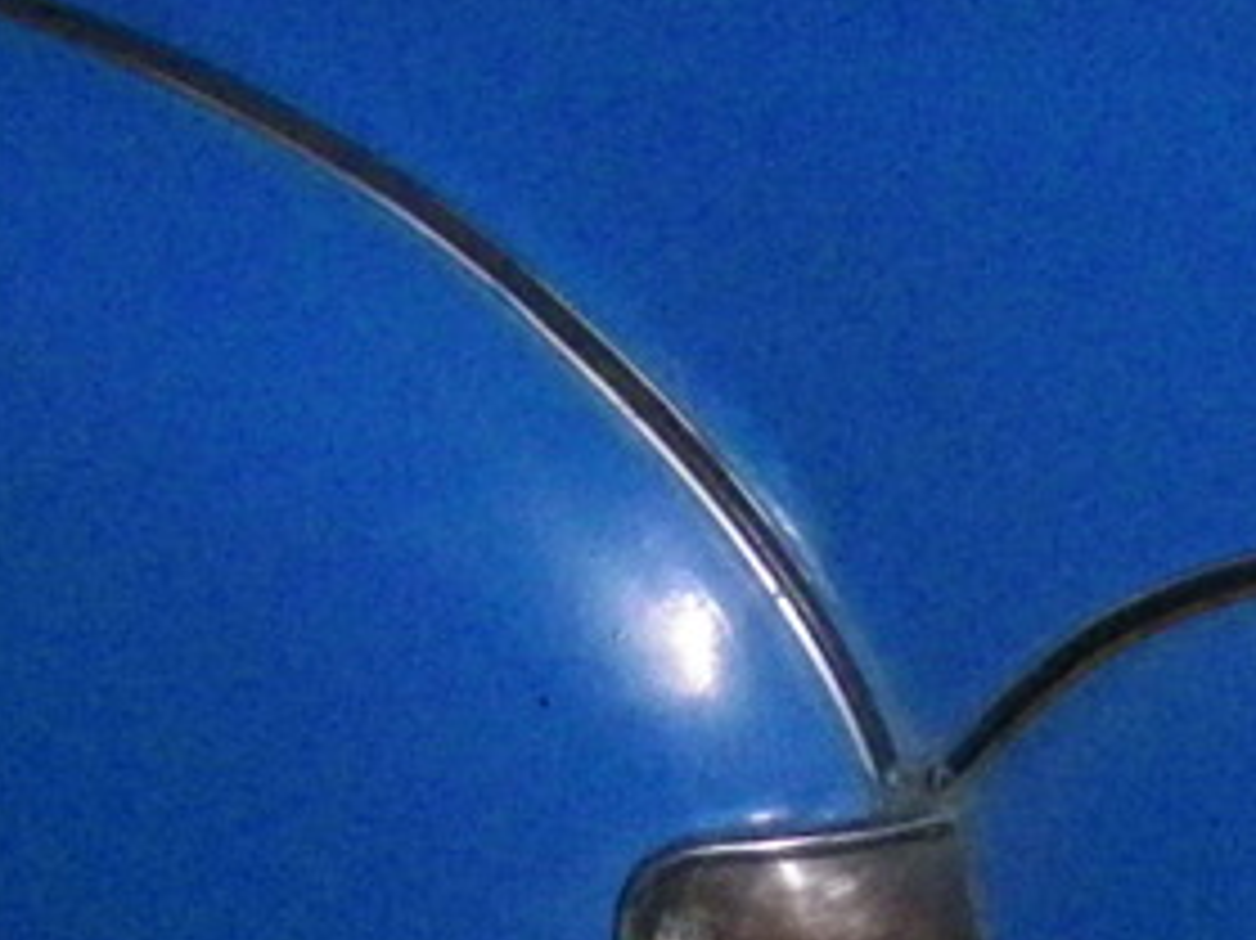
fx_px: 9212
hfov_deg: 7.5
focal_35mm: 254
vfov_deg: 5.7
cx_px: 2426
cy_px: -832
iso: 800
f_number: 4.5
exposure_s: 1/4
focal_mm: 10.4
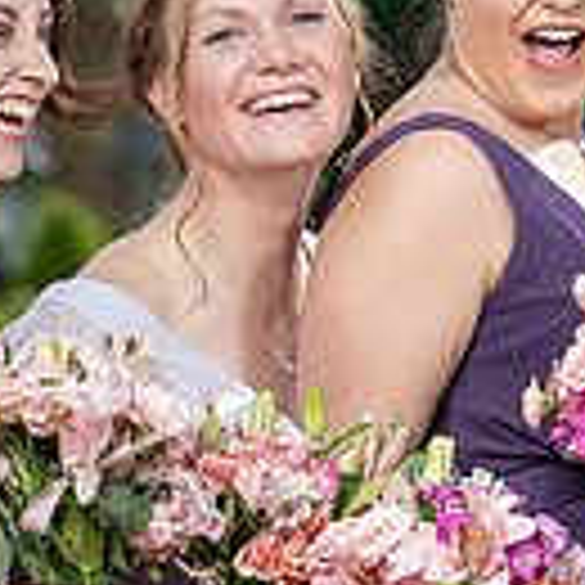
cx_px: 821
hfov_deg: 2.7
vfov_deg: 2.7
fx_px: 12275
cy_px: 464
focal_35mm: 642
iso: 50
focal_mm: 140
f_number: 4
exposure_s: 1/200
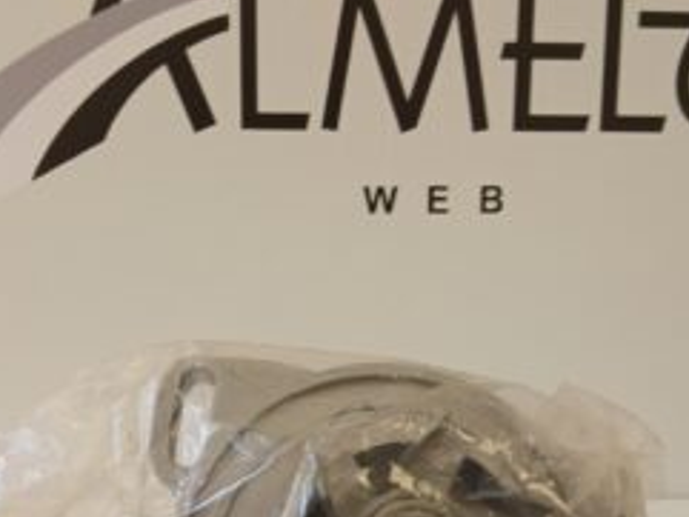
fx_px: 1075
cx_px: 334
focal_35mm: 54
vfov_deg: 26.4
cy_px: 441
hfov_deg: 35.5
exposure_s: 1/50
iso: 25
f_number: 1.8
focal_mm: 3.98
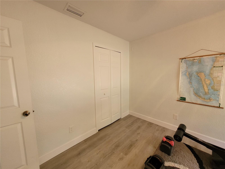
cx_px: 112
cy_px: 84
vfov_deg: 89.9
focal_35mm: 13
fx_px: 84
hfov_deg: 106.2
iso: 320
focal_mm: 1.74
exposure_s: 1/40
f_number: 2.2
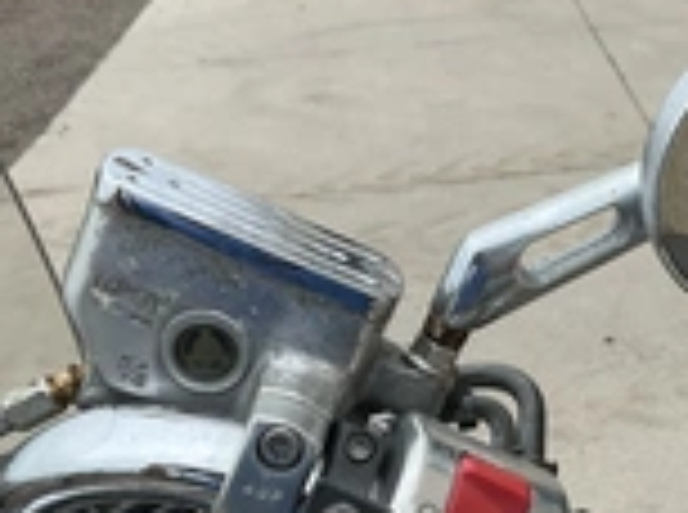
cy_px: 428
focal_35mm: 76
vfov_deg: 19.1
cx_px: 535
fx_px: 1507
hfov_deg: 25.3
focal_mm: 3
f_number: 1.8
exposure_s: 1/141
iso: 20
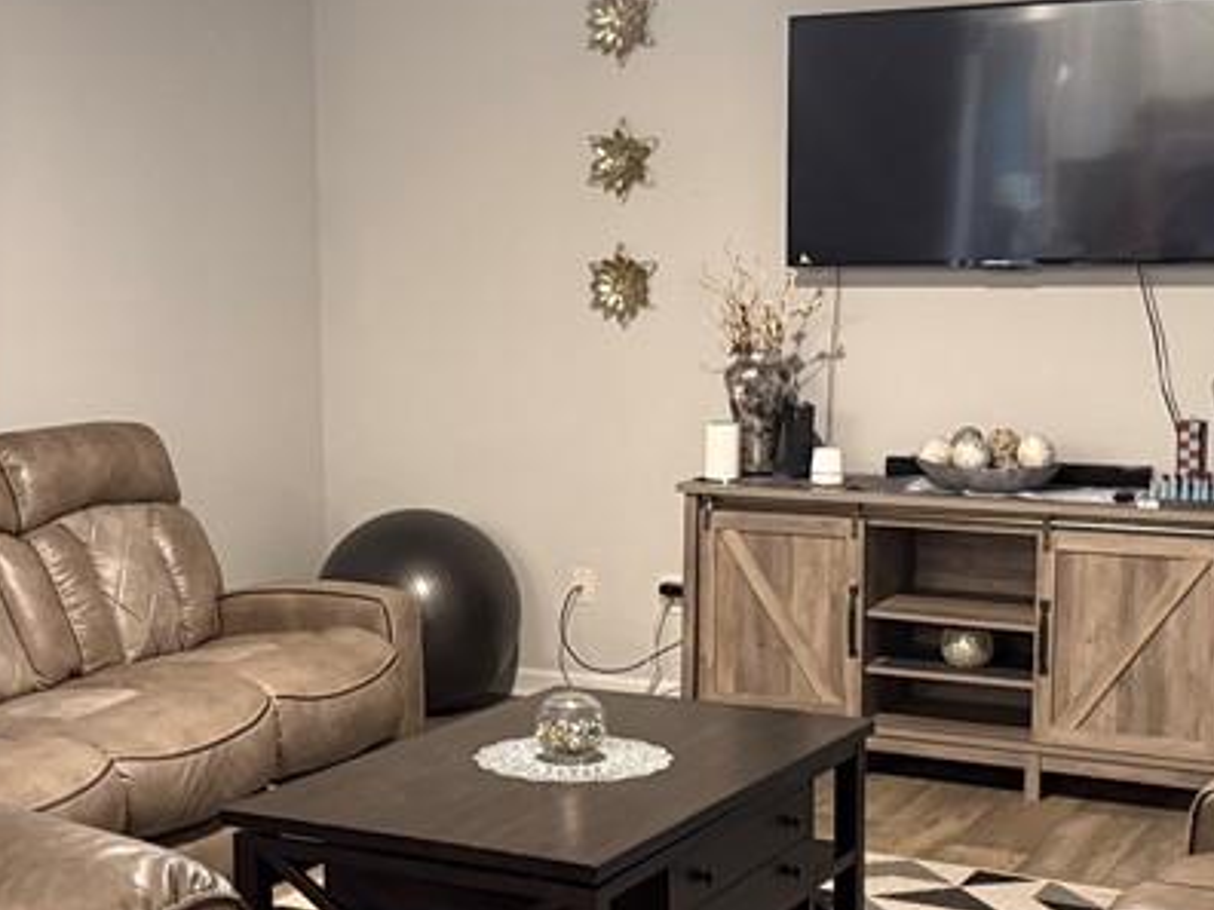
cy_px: 545
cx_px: 503
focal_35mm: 62
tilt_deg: -8.1
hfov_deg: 31.1
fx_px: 2174
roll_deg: +0.0
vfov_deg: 23.6
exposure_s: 1/40
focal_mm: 6.76
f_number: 1.78
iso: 800
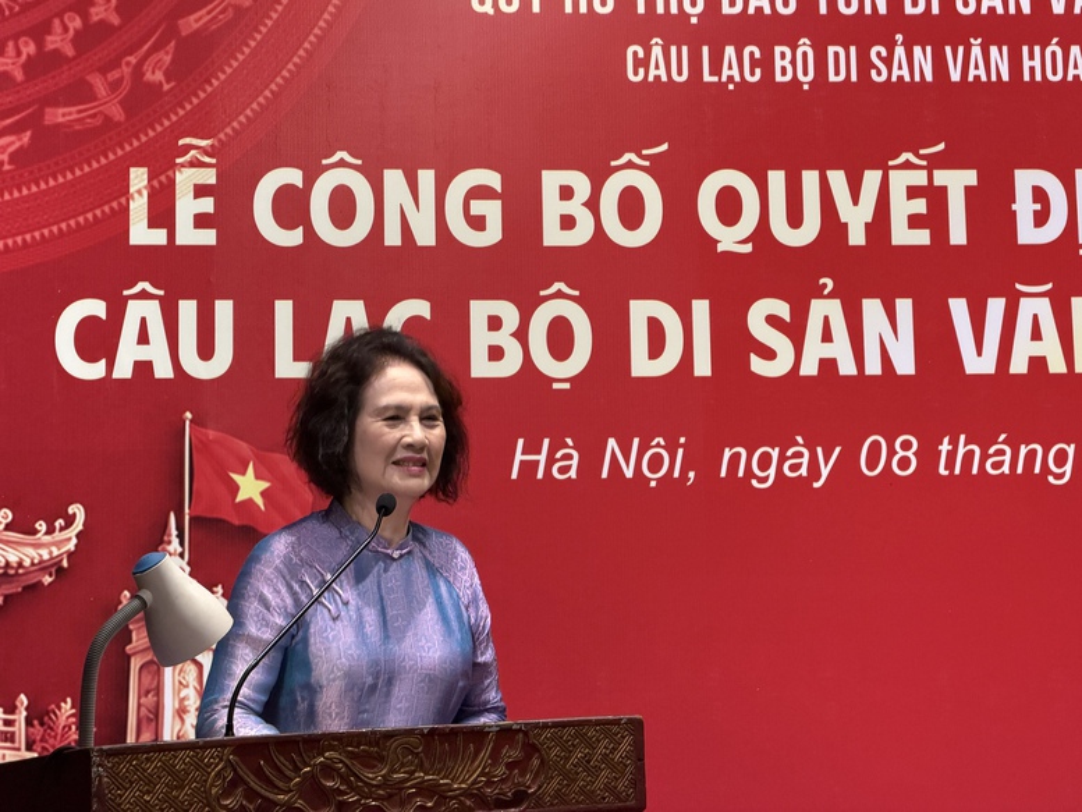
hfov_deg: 19.6
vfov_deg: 14.8
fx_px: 3126
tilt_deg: +0.5
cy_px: 406
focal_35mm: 100
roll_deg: +1.0
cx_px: 541
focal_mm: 16.89
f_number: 2.8
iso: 250
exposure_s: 1/50
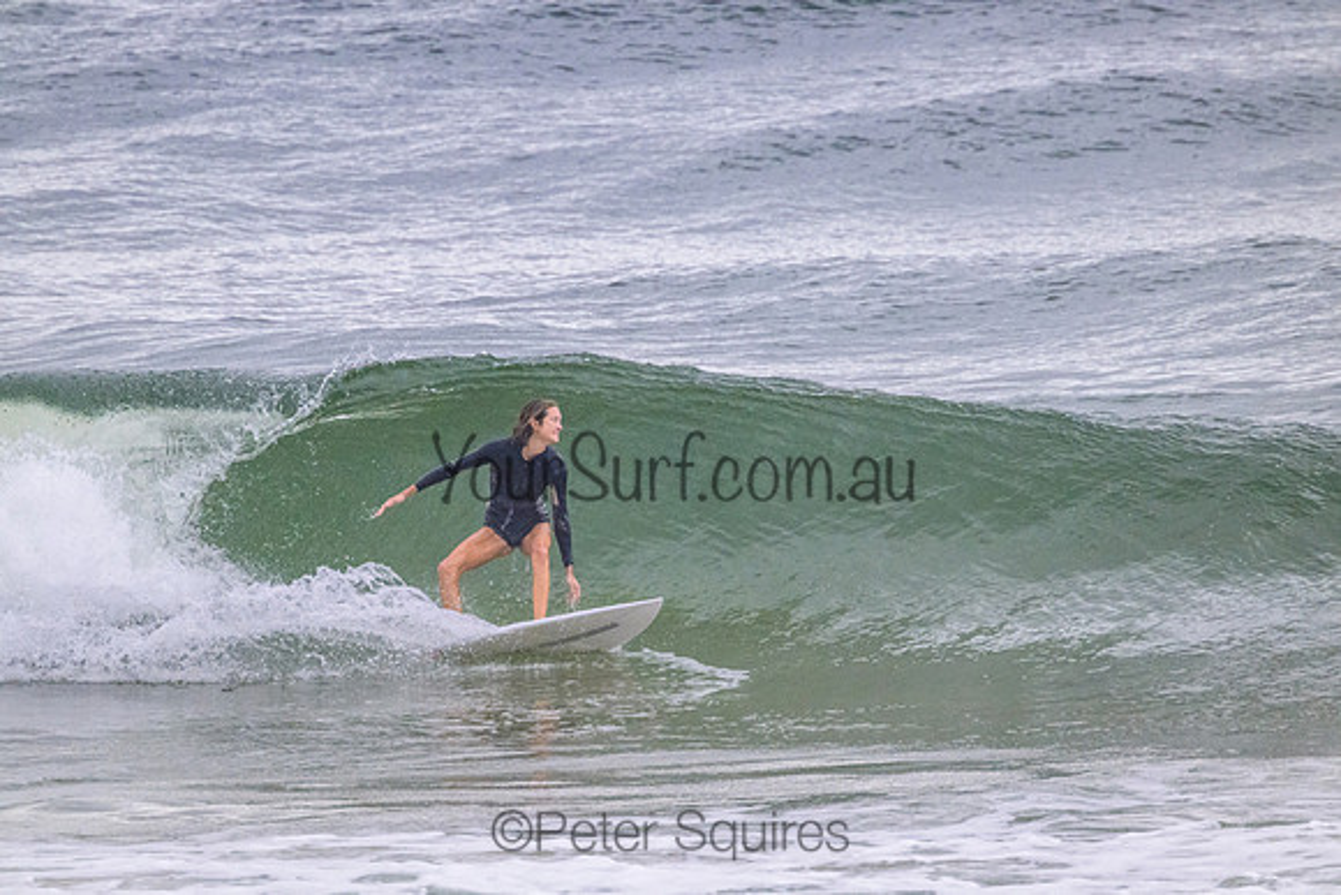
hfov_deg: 2.6
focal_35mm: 800
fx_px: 29806
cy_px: 448
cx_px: 670
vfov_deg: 1.7
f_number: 11
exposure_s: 1/2000
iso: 6400
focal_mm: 800
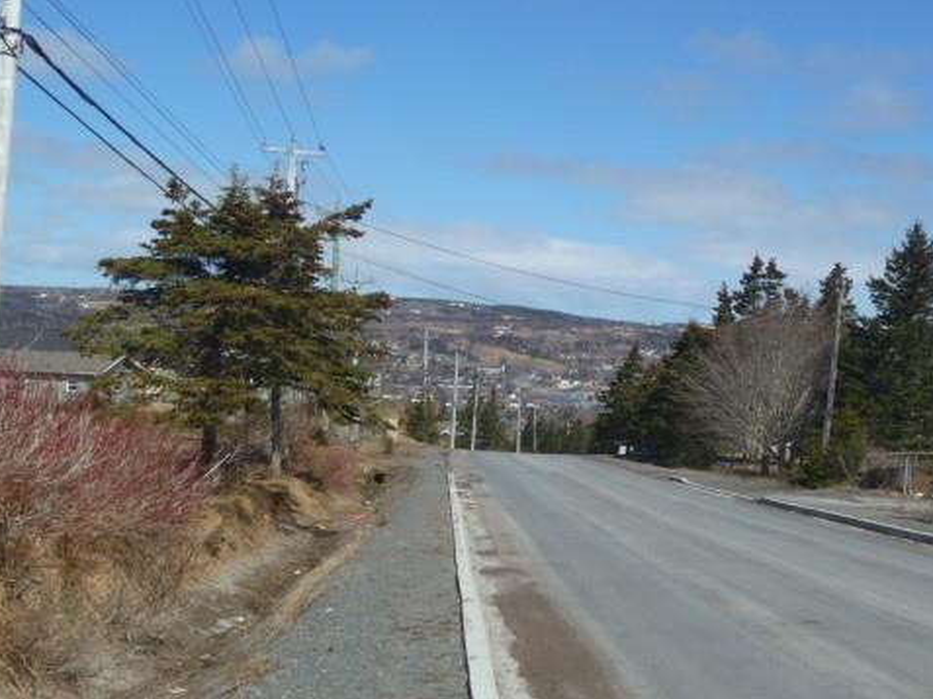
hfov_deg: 40.1
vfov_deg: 30.8
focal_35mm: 47
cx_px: 595
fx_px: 1266
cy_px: 372
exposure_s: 1/320
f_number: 5.6
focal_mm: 6.3
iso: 80
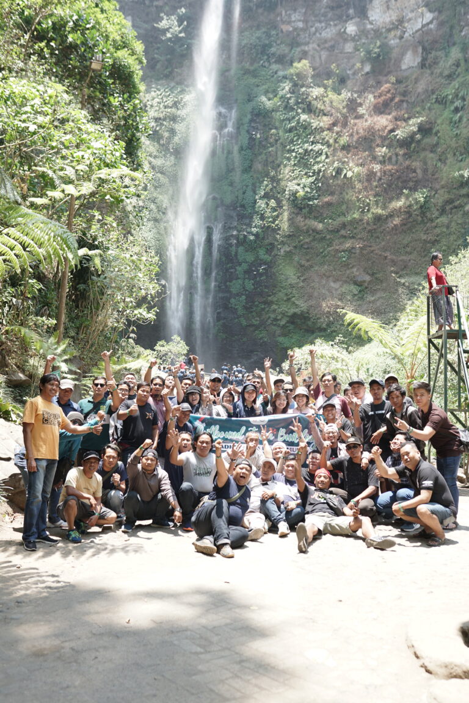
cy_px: 352
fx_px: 684
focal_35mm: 35
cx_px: 234
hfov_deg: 37.9
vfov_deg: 54.4
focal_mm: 35
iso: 200
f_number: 3.5
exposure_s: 1/320
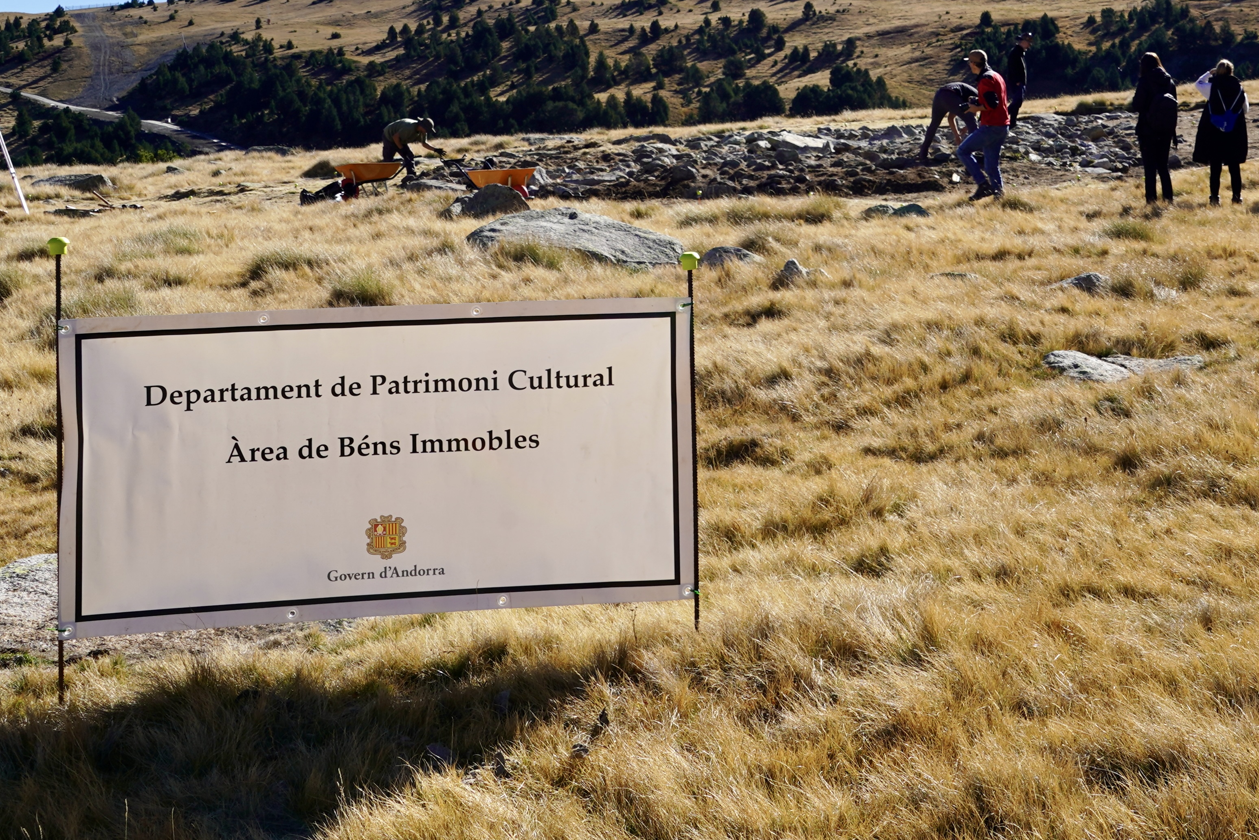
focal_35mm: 38
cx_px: 740
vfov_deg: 34.8
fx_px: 1329
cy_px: 291
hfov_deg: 50.4
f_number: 10
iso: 100
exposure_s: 1/160
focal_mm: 29
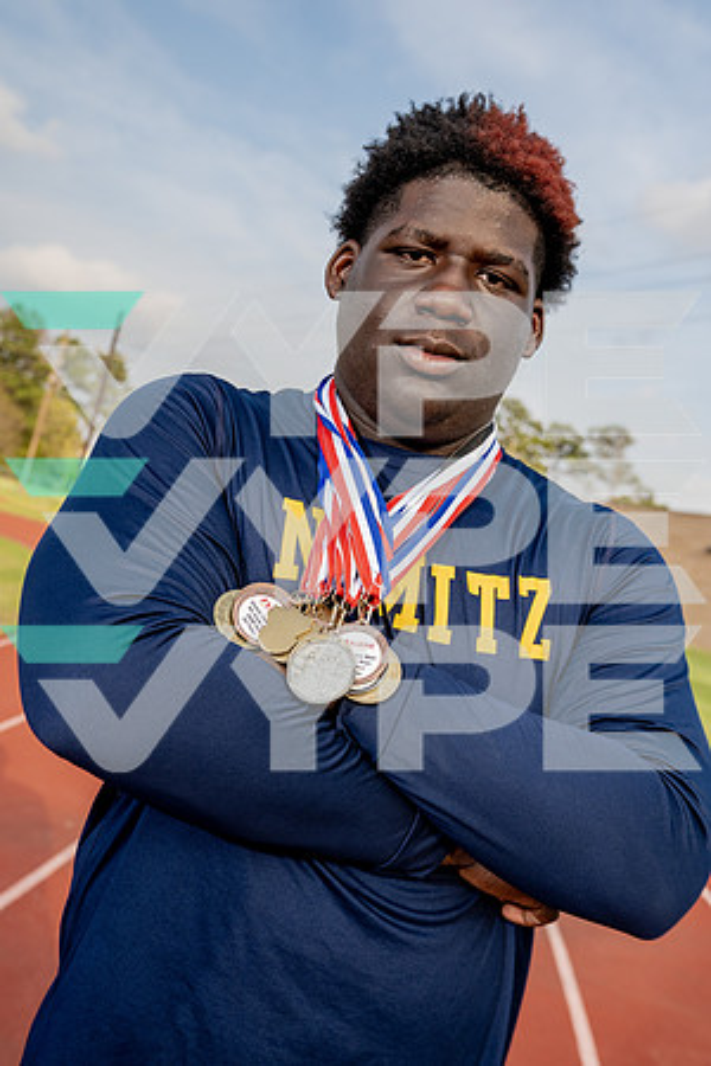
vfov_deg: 54.4
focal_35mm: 35
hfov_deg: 37.9
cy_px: 533
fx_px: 1037
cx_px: 356
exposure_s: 1/250
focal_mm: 35
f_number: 5
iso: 100
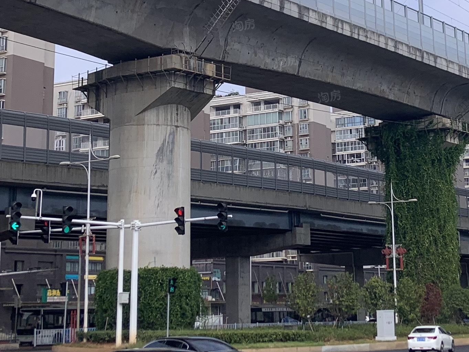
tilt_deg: +13.3
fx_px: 1043
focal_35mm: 77
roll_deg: +1.2
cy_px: 61
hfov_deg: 25.3
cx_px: 286
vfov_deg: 18.9
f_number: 1.8
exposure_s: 1/1779
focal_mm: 4.25
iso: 25
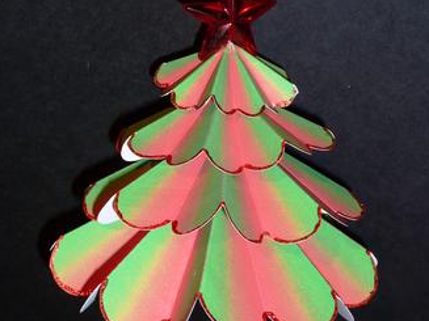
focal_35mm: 62
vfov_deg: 23.6
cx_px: 215
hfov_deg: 31.2
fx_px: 768
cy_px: 178
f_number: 4
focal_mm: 7.3
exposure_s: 1/30
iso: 100
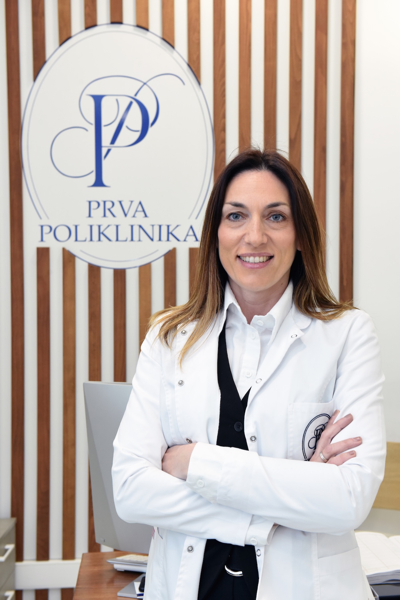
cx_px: 200
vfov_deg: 38.2
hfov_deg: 26.0
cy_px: 300
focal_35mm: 52
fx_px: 866
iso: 2500
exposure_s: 1/160
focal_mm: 52
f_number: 8
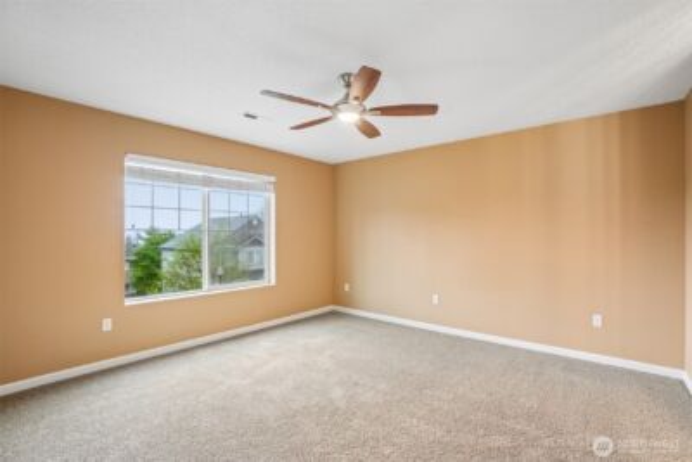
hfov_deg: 96.7
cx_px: 346
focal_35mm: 16
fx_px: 308
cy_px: 231
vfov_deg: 73.8
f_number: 8
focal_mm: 16
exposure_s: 1/8
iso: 400
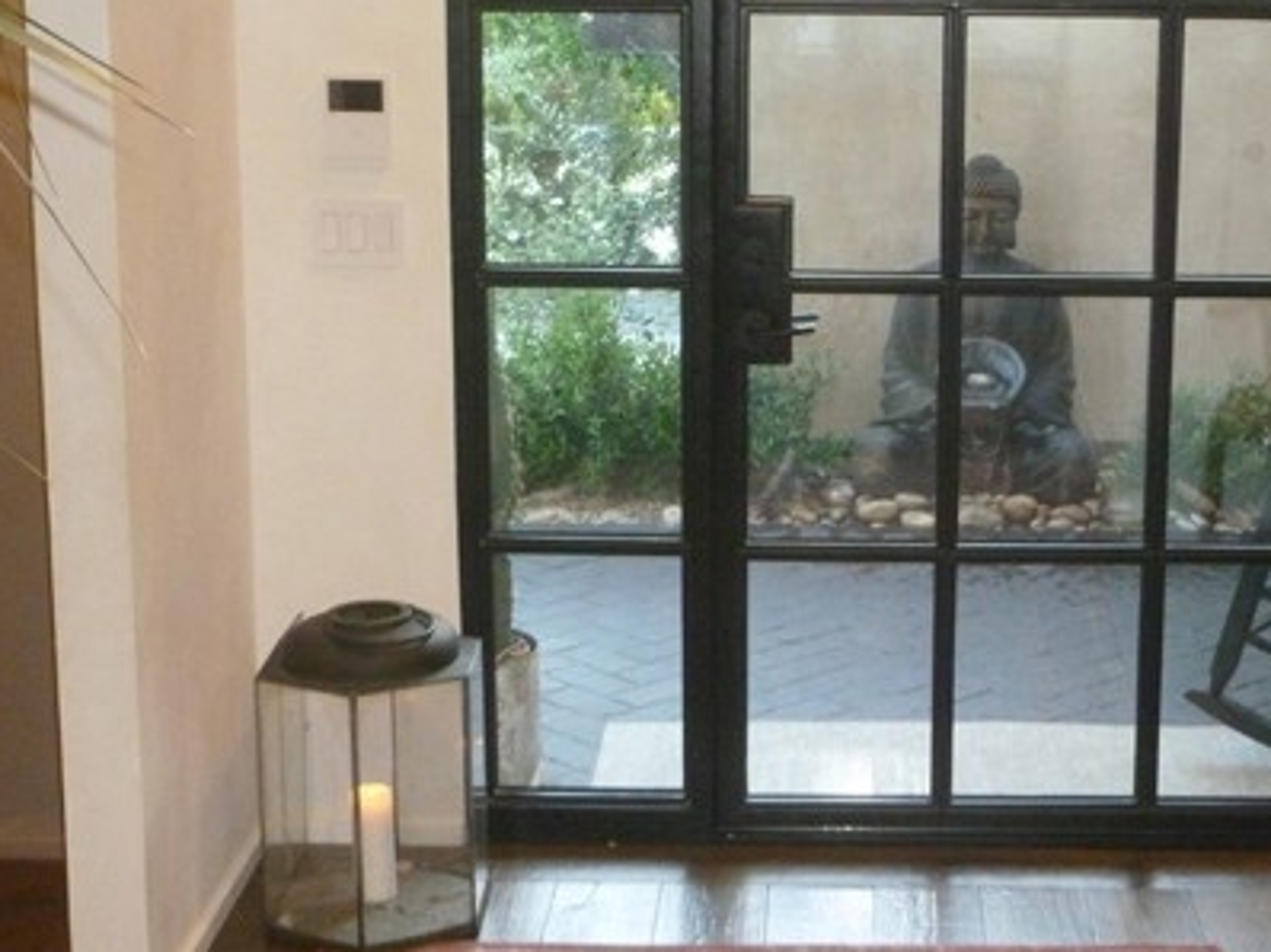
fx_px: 2422
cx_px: 885
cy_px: 374
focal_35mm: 66
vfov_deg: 22.2
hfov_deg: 29.1
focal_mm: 7.4
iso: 500
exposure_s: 1/60
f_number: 3.7
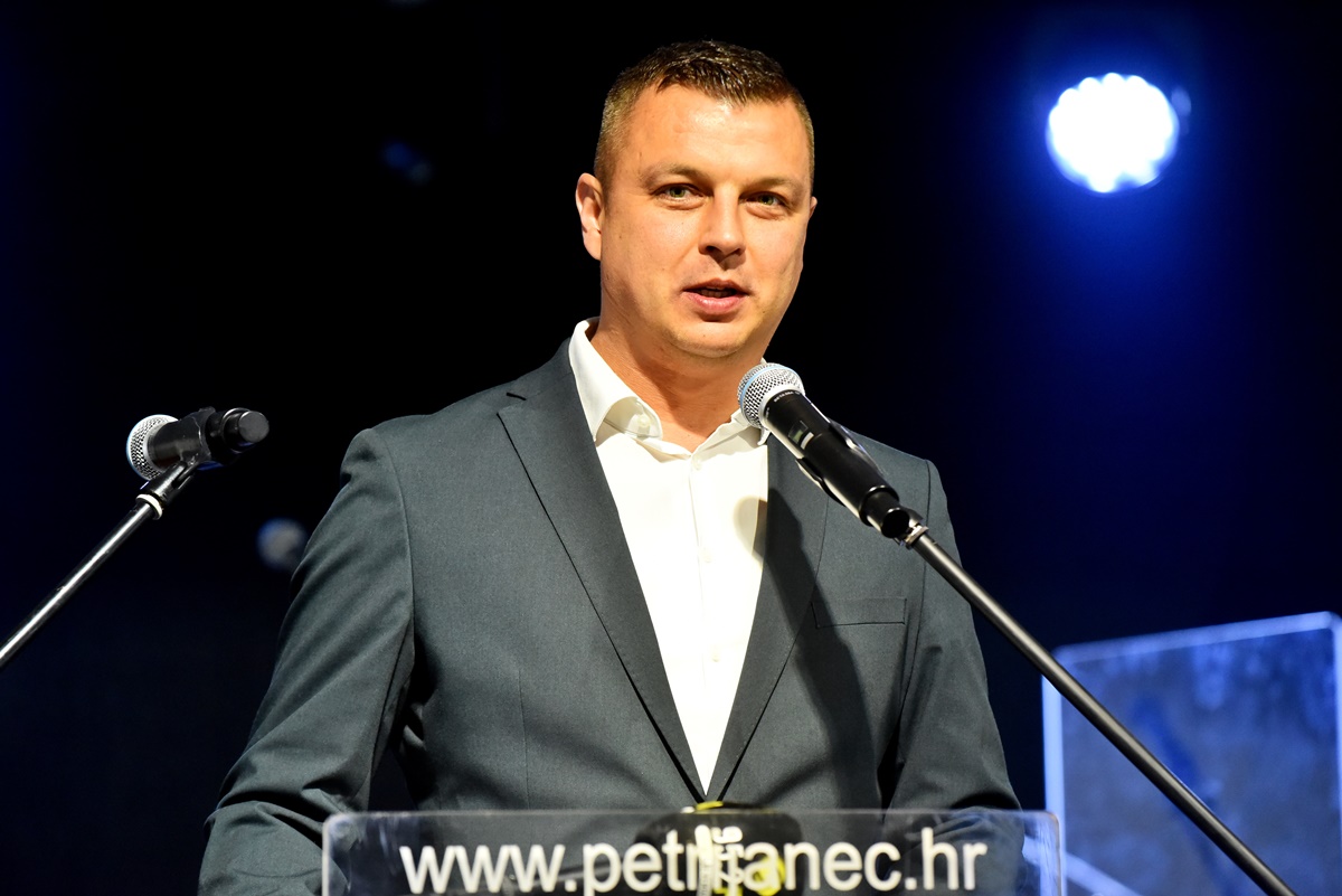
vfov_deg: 7.9
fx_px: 6526
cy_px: 448
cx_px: 671
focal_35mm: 175
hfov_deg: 11.7
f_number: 4.5
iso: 4000
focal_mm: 175
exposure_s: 1/250
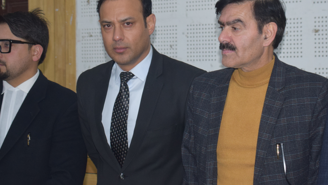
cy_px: 29
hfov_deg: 20.5
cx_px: 199
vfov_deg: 11.6
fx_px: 905
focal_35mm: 104
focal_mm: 38
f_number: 4.8
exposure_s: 1/80
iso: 800
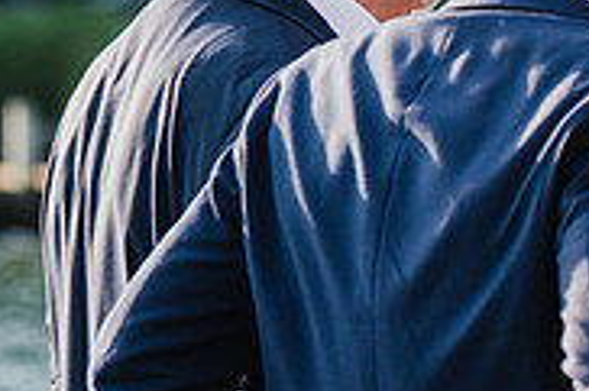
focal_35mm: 623
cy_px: 66
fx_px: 10184
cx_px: 722
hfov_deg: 3.3
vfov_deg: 2.2
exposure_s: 1/400
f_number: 4.5
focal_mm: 130
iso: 200
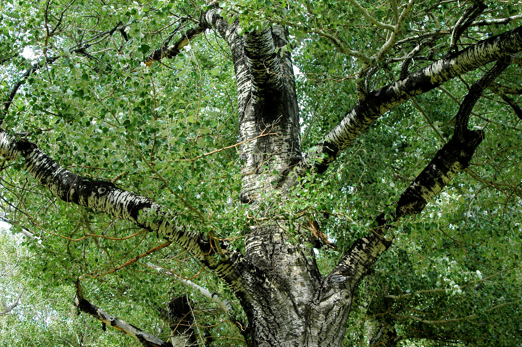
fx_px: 1000
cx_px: 261
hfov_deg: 29.3
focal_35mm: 69
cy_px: 174
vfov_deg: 19.7
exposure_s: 1/200
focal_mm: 46
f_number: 7.1
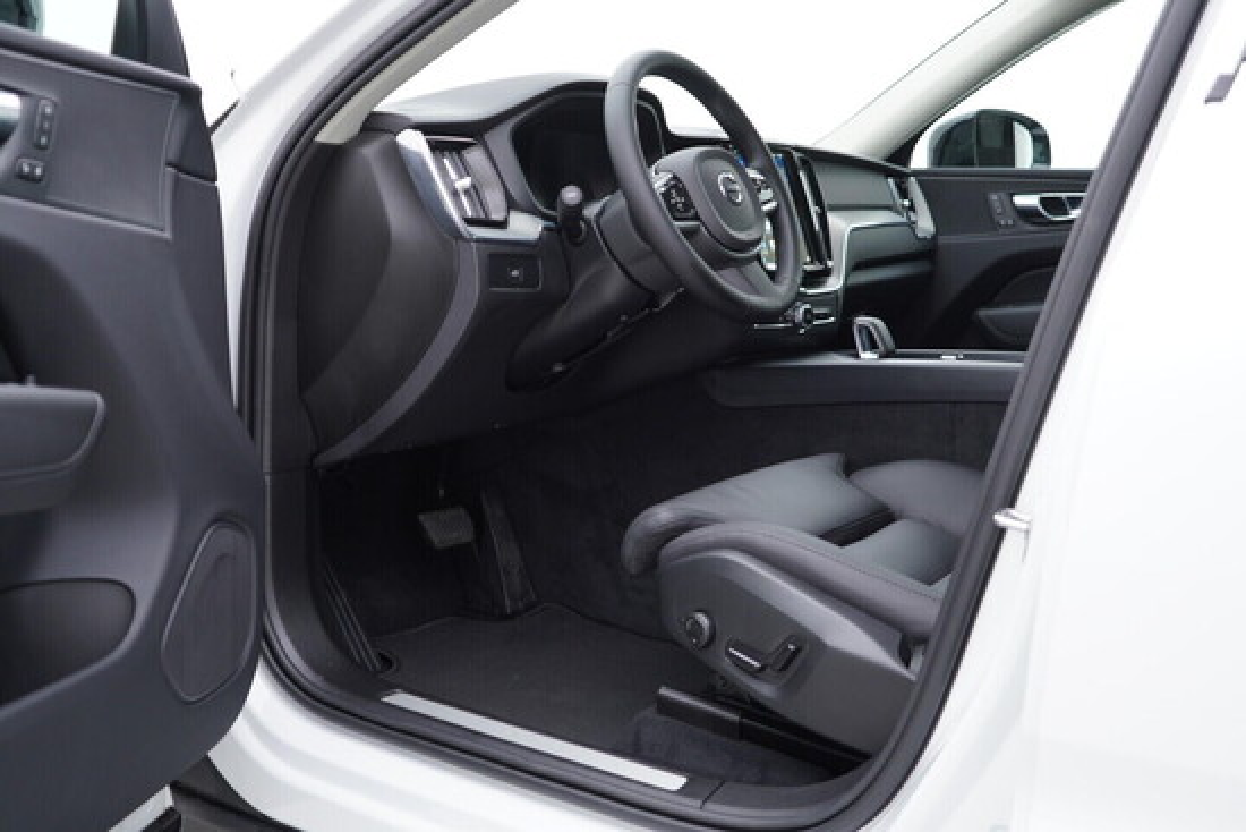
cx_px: 623
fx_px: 1246
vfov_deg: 36.9
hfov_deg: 53.1
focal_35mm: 36
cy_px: 416
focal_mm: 24
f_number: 2.8
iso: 125
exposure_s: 1/40
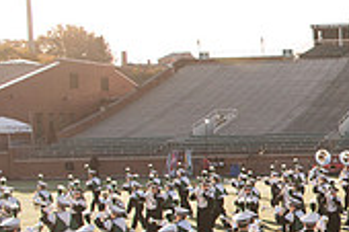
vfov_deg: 16.4
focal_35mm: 82
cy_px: 206
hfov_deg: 20.1
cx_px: 573
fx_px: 794
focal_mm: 24
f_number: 5
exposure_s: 1/800
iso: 320
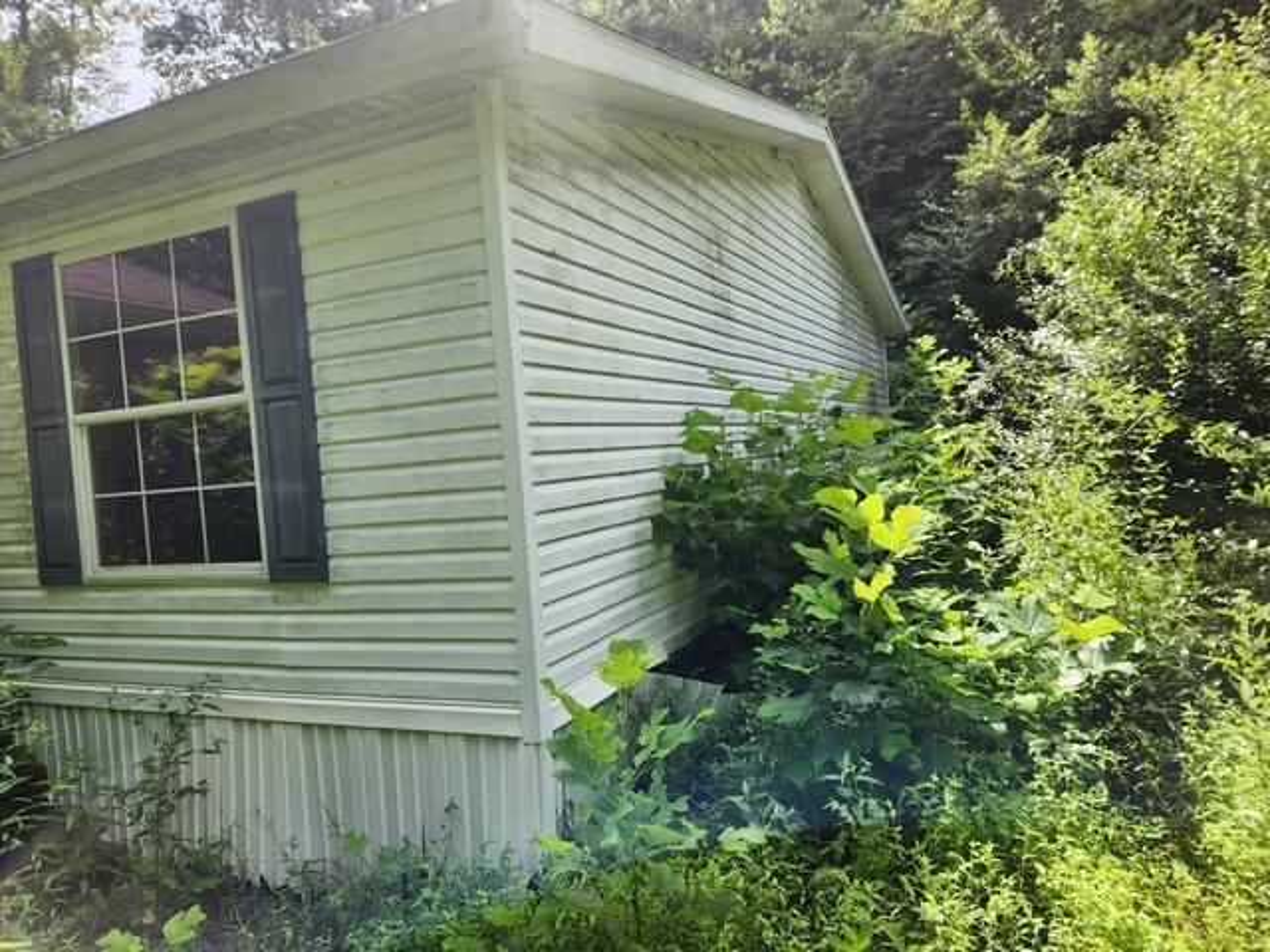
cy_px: 476
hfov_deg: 73.9
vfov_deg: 58.9
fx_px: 844
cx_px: 635
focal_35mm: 23
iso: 20
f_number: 1.8
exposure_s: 1/455
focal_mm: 5.4
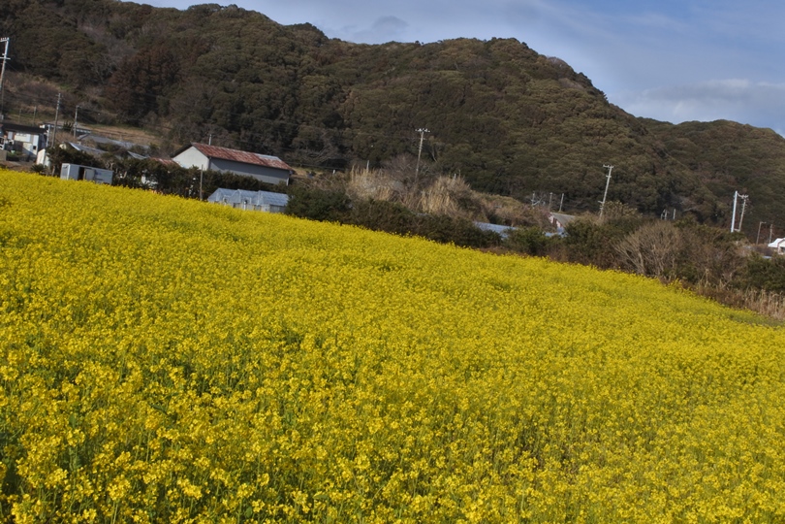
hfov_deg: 40.3
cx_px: 392
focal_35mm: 49
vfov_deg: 27.5
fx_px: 1068
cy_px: 262
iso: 180
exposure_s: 1/200
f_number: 16
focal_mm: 18.5
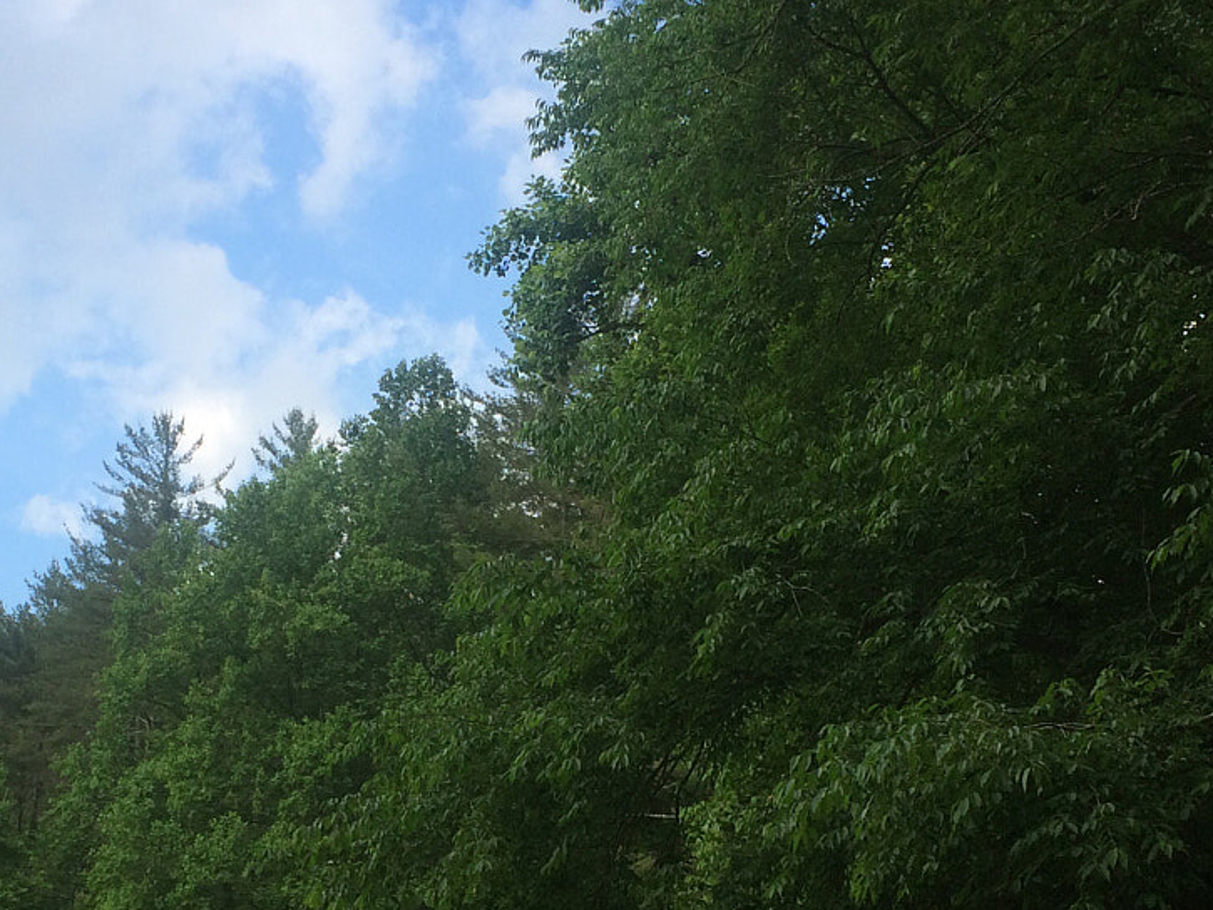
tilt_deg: +16.8
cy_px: 731
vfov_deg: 22.6
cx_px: 489
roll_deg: -1.4
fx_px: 2243
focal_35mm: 64
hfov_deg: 30.2
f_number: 2.2
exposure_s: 1/838
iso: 32
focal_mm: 4.15
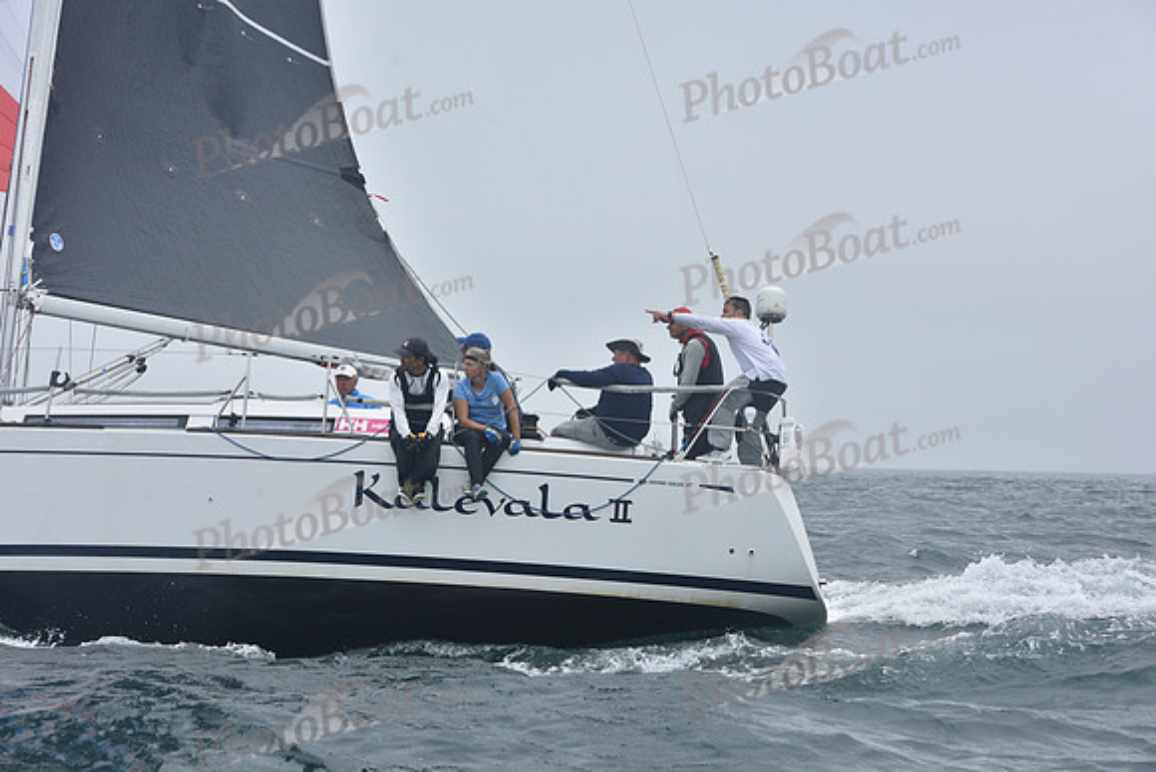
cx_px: 578
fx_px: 2248
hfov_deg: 28.8
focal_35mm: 70
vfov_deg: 19.5
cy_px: 386
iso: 250
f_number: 10
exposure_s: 1/800
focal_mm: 70
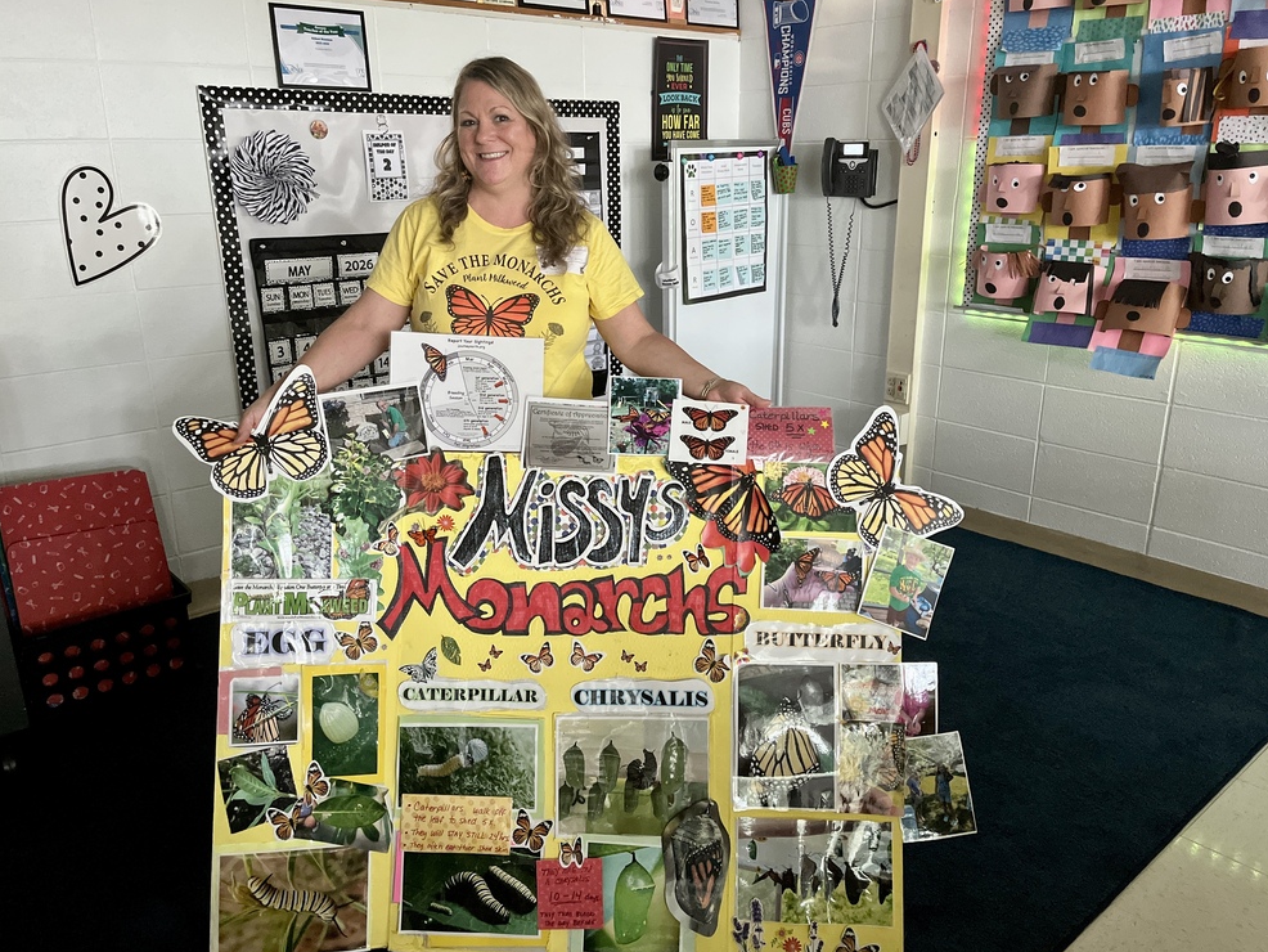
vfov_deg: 51.4
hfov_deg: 65.3
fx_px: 989
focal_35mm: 27
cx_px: 628
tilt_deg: -17.3
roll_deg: -0.2
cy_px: 488
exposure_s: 1/60
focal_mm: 5.1
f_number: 1.6
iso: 400
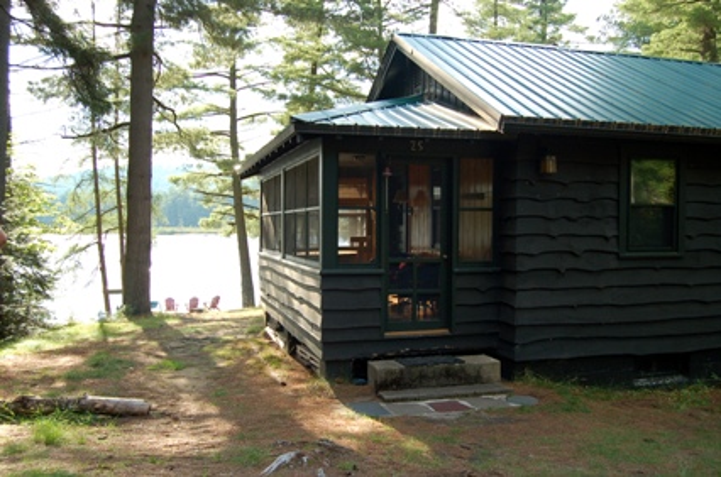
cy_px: 238
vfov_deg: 39.8
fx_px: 659
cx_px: 360
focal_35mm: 33
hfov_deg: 57.3
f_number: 5.6
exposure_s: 1/125
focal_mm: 22
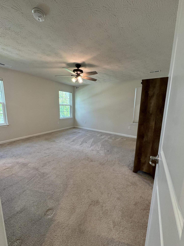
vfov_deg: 102.1
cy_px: 123
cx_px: 92
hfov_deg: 85.7
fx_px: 99
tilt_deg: -8.8
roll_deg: -0.9
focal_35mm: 14
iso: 200
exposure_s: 1/120
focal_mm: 2.22
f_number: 2.2
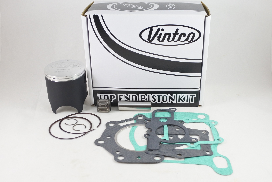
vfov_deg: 38.9
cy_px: 91
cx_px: 136
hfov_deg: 55.8
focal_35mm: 34
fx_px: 257
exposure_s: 1/125
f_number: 4
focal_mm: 12.8
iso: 560
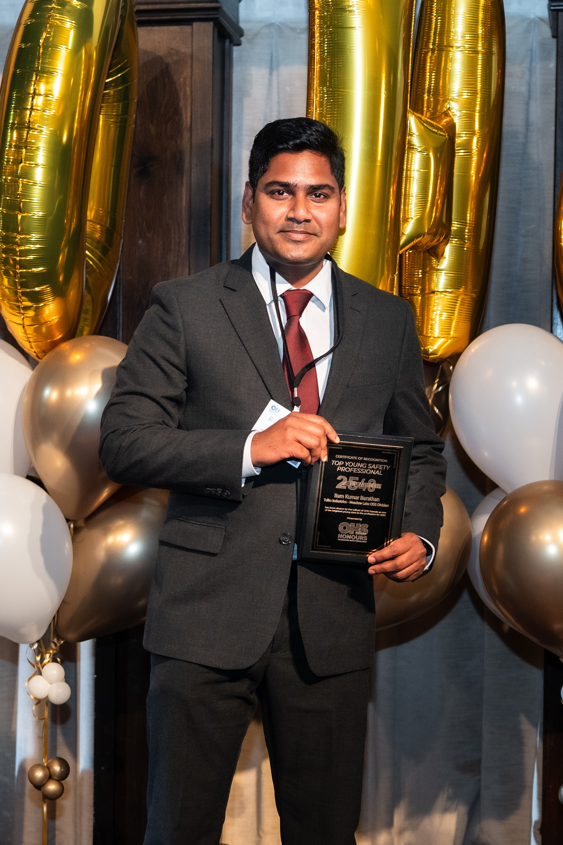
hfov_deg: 17.6
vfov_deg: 26.2
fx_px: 1814
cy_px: 477
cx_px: 200
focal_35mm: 77
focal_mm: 35
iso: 1250
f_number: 2.2
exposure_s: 1/200
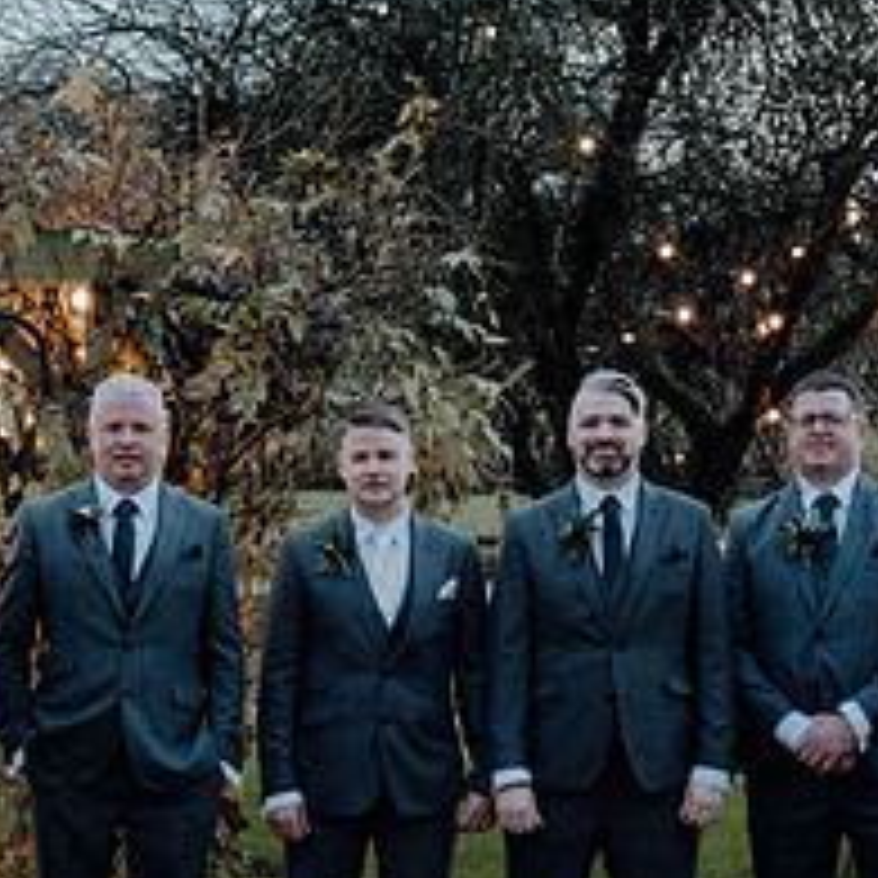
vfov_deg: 17.4
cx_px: 261
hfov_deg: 17.3
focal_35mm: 100
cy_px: 516
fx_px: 2870
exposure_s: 1/160
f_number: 5
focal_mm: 39
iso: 5000
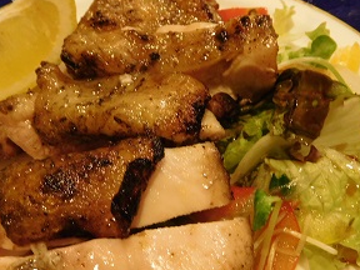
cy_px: 168
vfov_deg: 35.8
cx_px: 159
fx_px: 416
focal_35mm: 40
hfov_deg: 46.7
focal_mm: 4.5
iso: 400
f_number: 3.4
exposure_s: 1/10
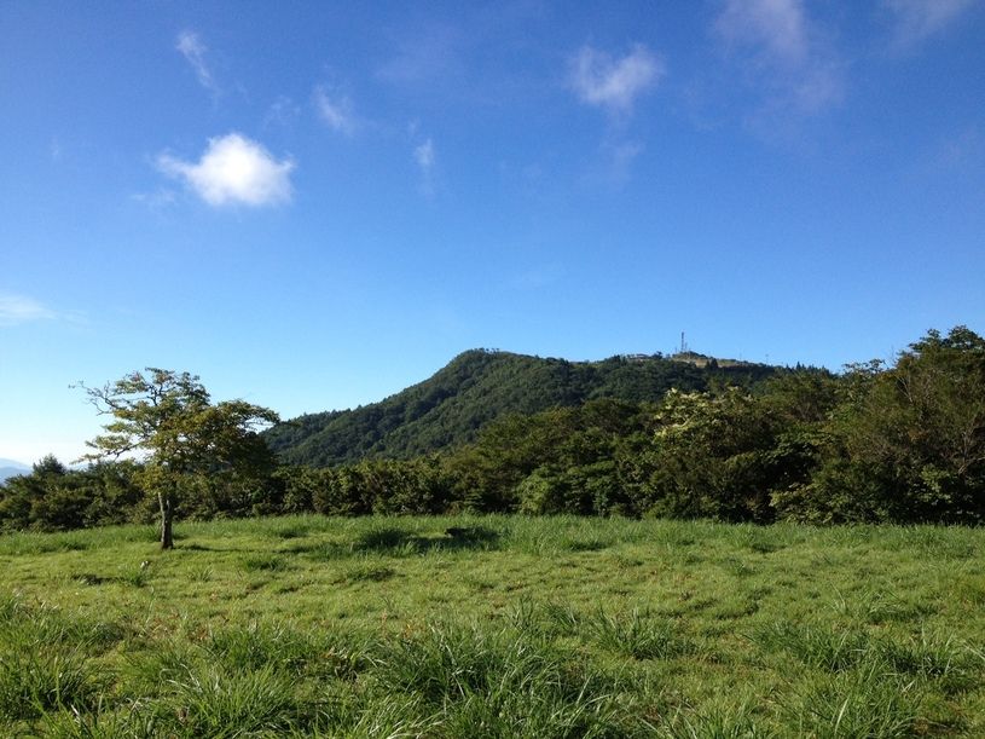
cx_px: 492
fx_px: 996
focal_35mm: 35
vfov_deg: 40.7
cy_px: 370
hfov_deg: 52.6
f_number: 2.4
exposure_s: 1/1284
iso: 64
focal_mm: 4.28
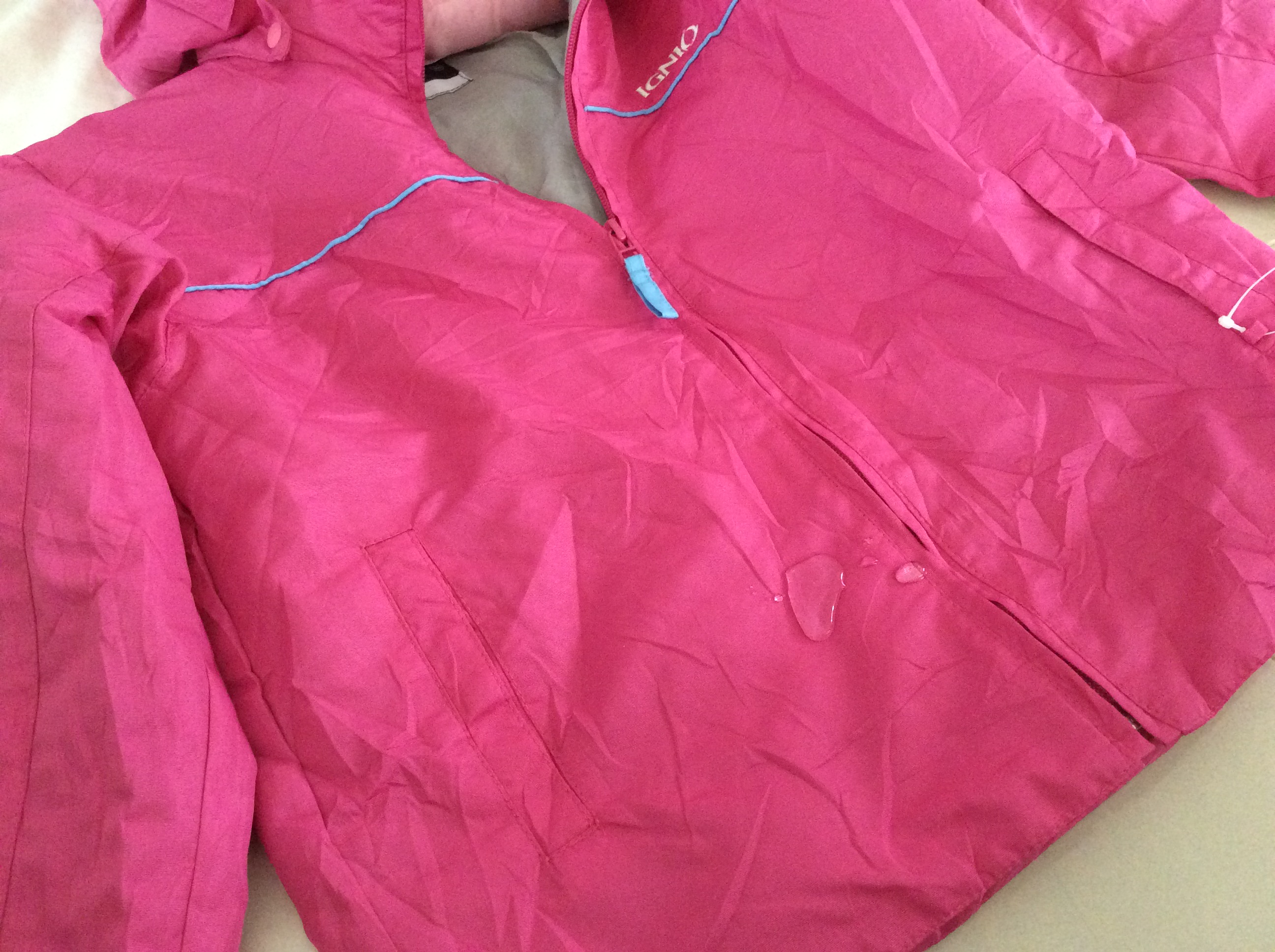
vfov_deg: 44.1
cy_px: 476
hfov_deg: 56.9
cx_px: 638
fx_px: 1177
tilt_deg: -52.2
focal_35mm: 32
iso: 320
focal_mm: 3.3
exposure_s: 1/25
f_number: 2.4
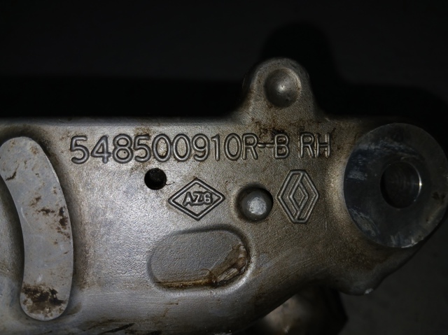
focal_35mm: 26
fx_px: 336
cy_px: 168
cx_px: 224
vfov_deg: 53.0
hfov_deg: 67.3
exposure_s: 1/262
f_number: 1.8
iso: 20
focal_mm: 3.98
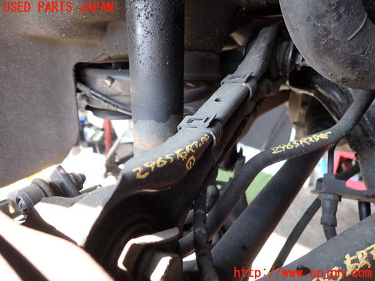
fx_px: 271
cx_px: 188
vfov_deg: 54.9
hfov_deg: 69.4
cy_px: 140
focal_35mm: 25
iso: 100
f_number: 2
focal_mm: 4.5
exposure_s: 1/60
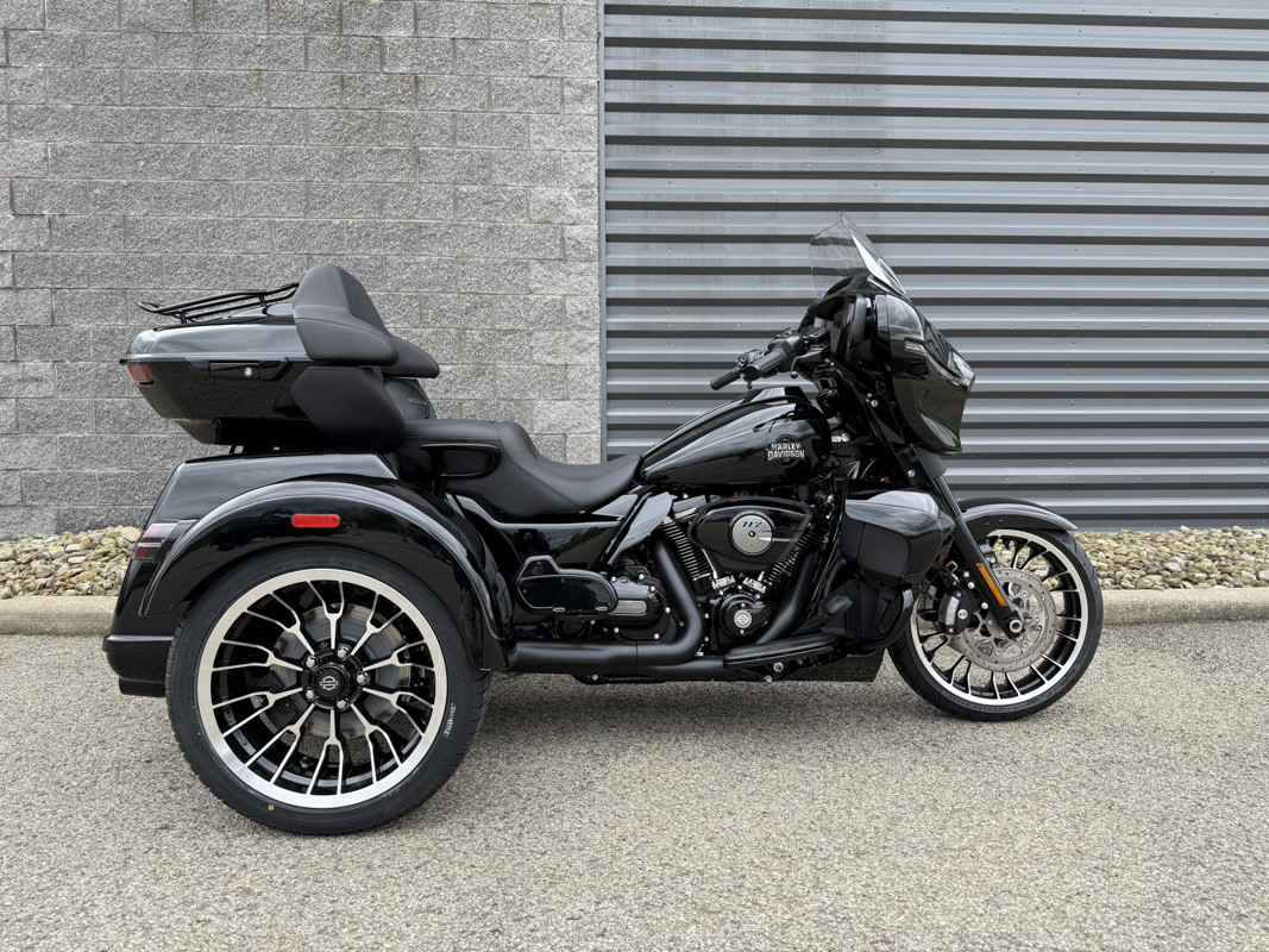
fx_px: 880
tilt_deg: -3.1
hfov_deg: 71.6
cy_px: 476
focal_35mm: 24
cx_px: 634
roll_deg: +0.2
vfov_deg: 56.8
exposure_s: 1/967
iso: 80
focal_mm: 6.76
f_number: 1.78
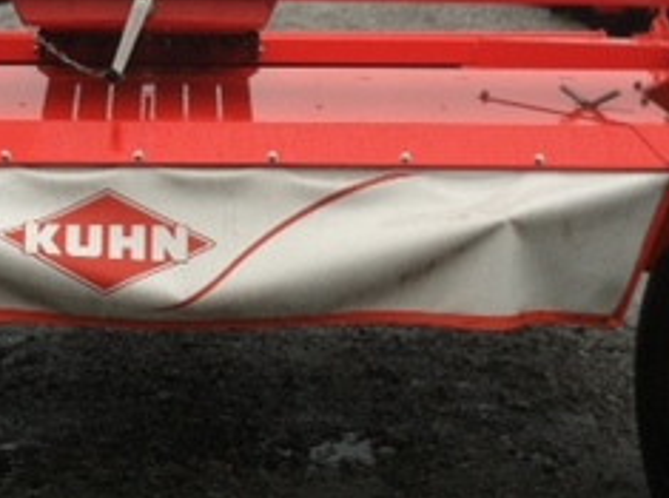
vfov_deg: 17.9
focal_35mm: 81
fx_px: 1561
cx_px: 216
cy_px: 63
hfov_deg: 24.1
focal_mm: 3.85
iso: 100
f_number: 2.8
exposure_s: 1/40
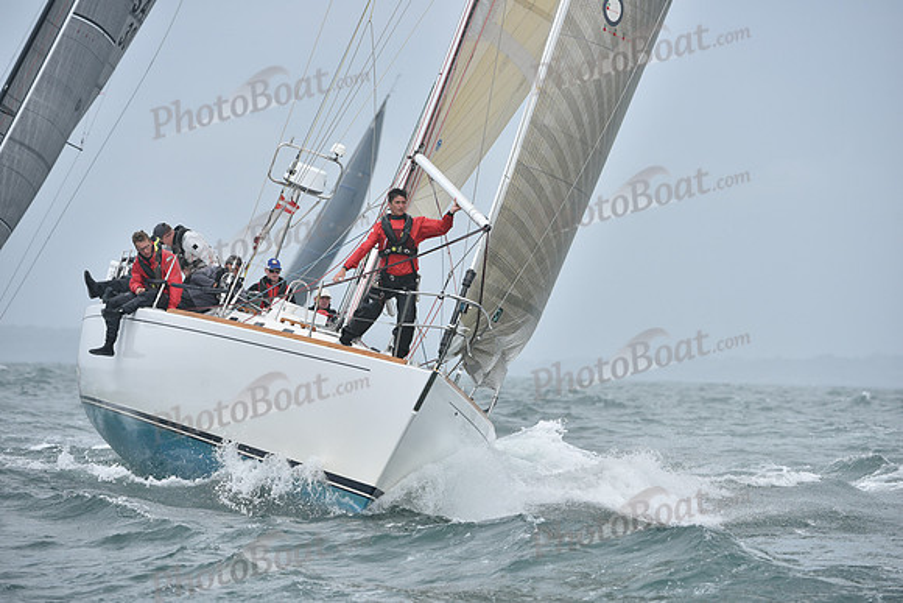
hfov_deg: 6.9
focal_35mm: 300
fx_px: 7526
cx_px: 452
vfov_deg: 4.6
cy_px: 302
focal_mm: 300
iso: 320
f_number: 7.1
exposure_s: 1/1000
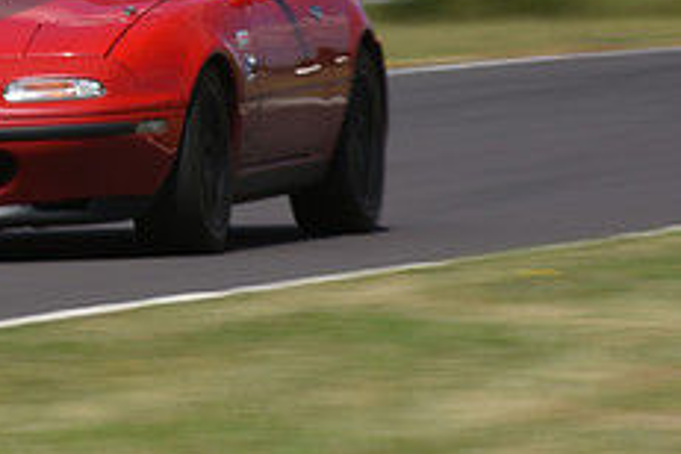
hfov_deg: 2.1
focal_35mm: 1004
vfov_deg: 1.4
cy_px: -84
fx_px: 18991
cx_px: -171
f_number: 11
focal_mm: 400
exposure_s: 1/60
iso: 100
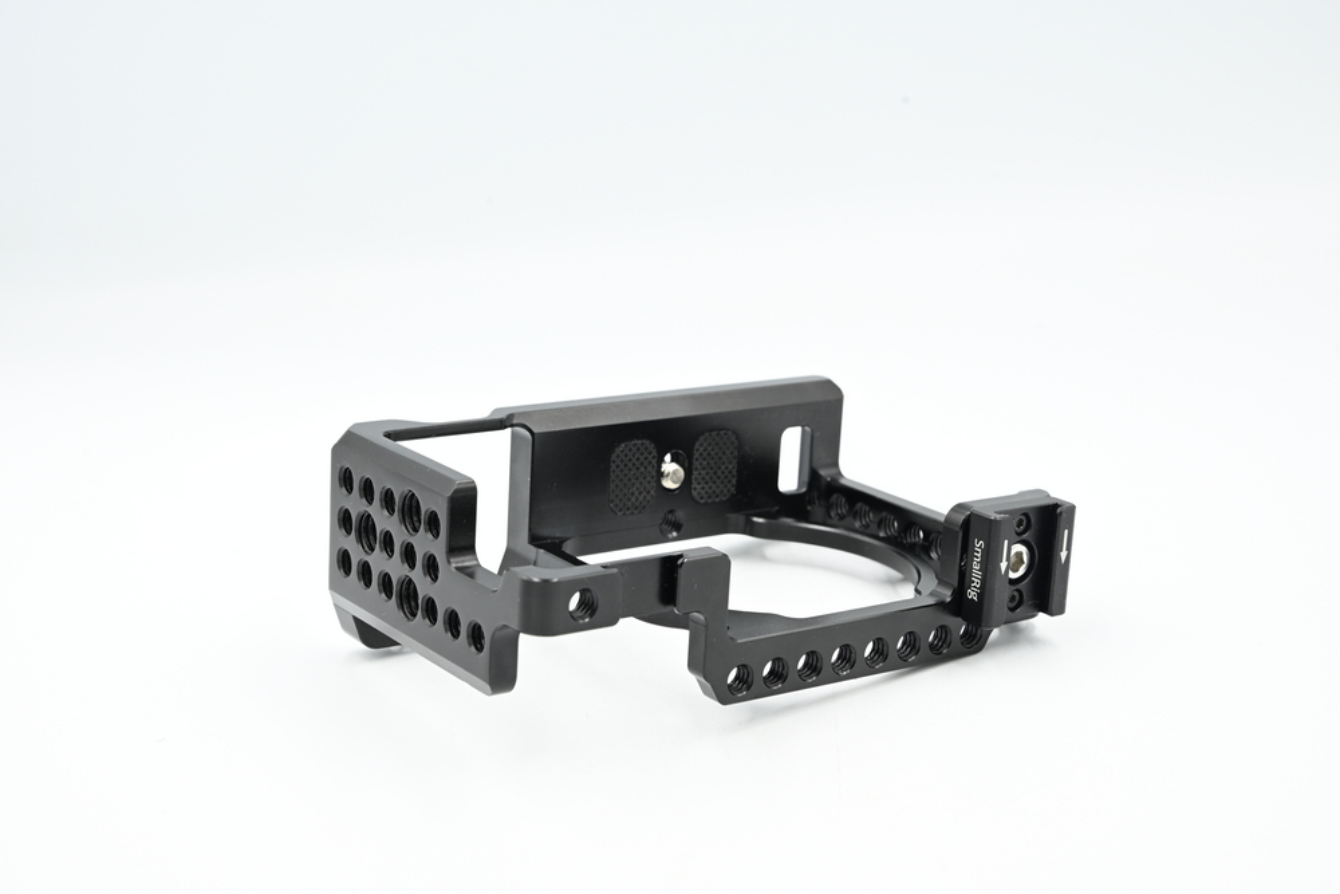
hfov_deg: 33.4
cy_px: 447
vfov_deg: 22.6
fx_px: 2234
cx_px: 670
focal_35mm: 60
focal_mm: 60
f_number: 11
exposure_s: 1/30
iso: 200
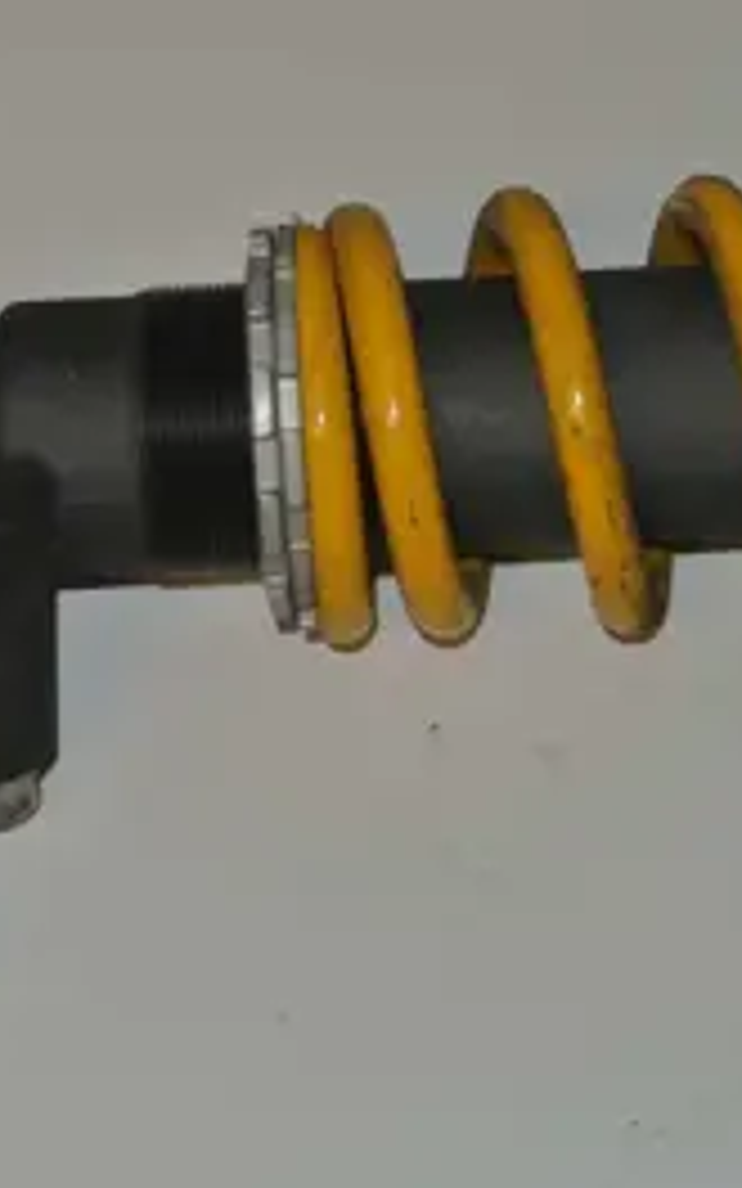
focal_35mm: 106
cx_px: 571
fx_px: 3430
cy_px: 590
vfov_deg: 19.6
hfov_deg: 12.3
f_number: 4.8
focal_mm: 18.9
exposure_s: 1/60
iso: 200
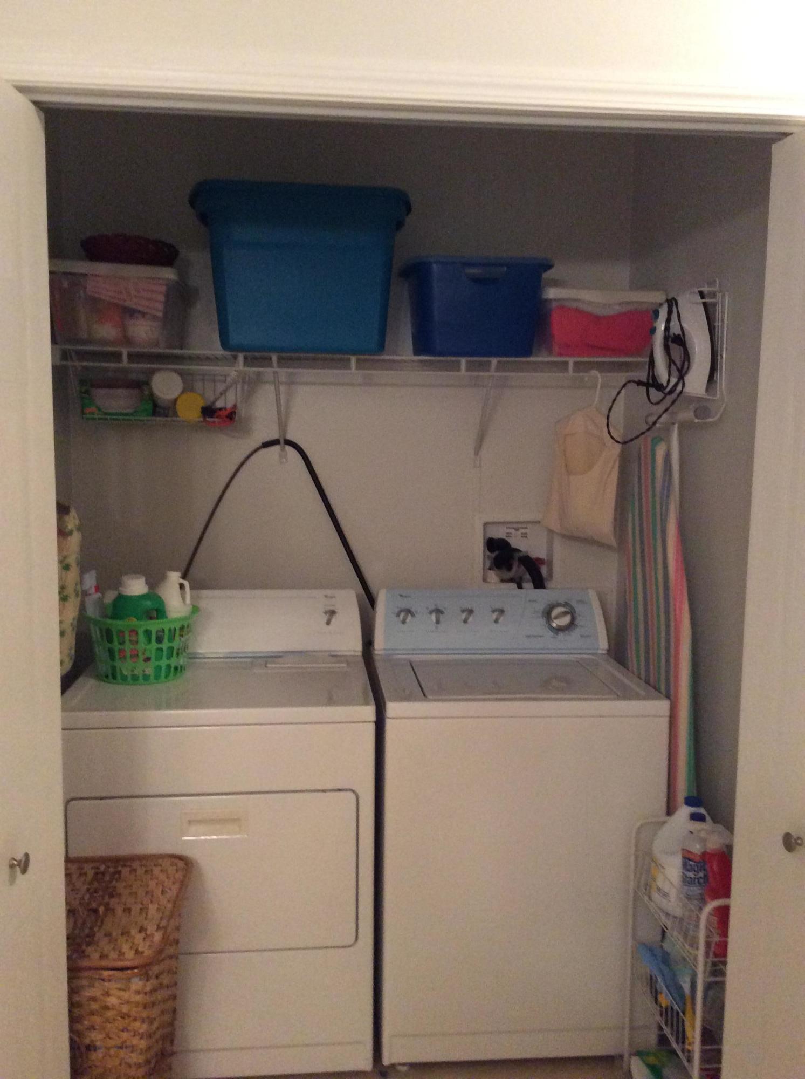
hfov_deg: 44.0
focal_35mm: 32
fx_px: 995
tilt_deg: -6.4
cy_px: 540
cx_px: 402
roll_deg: -1.5
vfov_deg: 56.9
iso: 320
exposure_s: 1/15
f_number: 2.4
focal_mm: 3.3
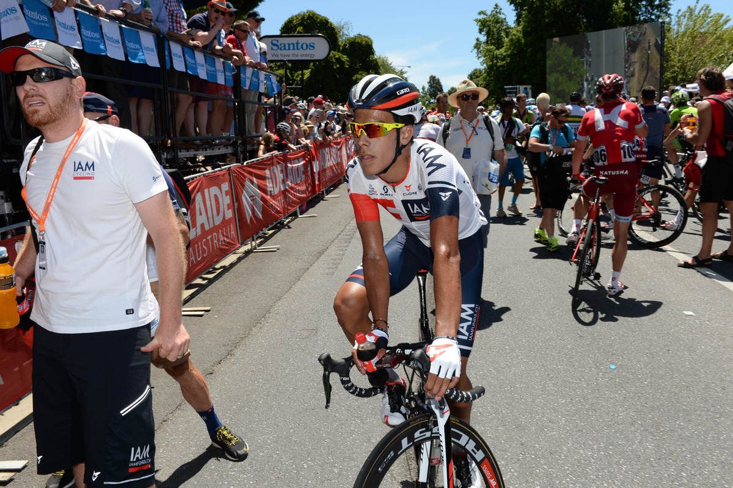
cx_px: 366
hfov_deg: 55.8
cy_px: 244
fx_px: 692
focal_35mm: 34
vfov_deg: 38.8
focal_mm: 34
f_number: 10
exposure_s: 1/250
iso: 200
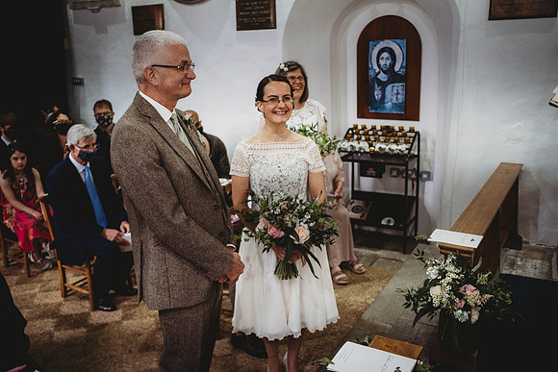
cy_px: 186
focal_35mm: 35
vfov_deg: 37.9
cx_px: 279
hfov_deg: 54.4
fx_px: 543
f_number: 2
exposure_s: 1/160
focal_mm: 23
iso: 1600
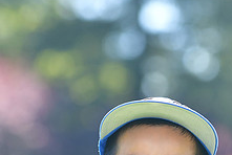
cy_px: 265
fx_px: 4183
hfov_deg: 3.2
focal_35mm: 648
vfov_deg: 2.1
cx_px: 178
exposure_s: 1/640
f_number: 4.5
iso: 400
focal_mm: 165
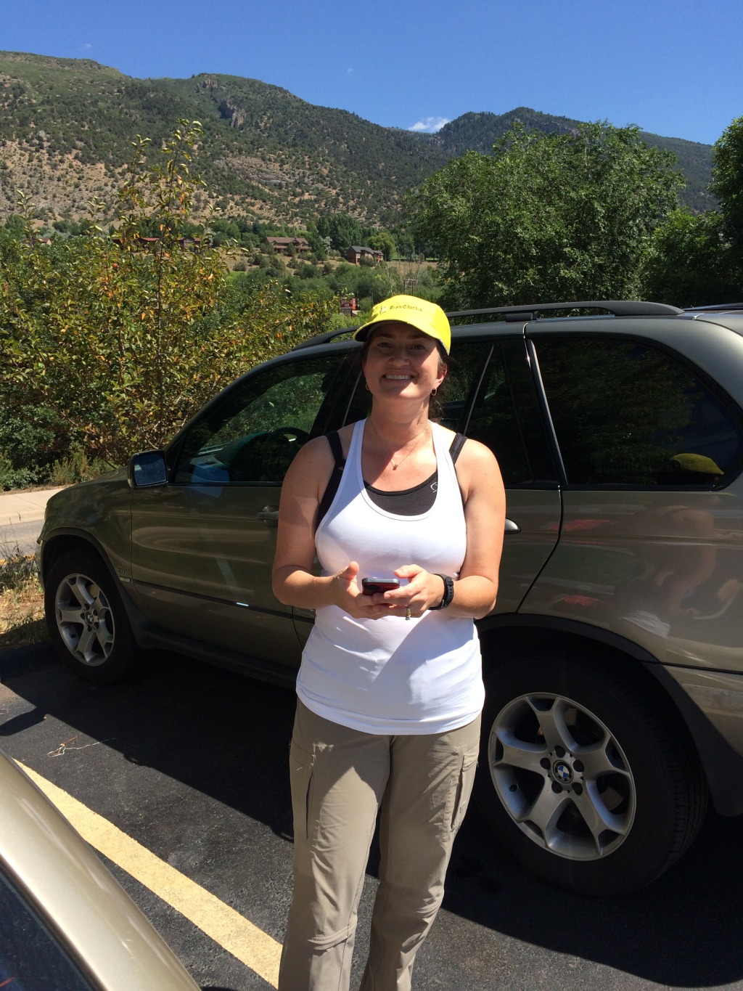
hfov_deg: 48.2
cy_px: 496
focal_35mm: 29
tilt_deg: -12.7
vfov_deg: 61.7
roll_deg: +1.6
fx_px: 830
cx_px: 372
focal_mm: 4.15
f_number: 2.2
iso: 32
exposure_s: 1/1520
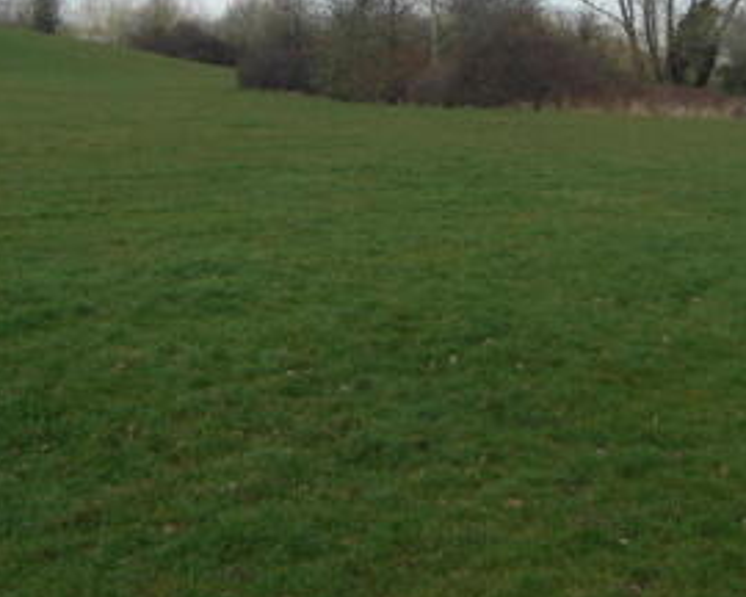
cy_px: 43
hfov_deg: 32.0
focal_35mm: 59
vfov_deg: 24.9
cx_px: 385
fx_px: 1303
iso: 80
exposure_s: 1/160
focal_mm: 6
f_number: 7.3
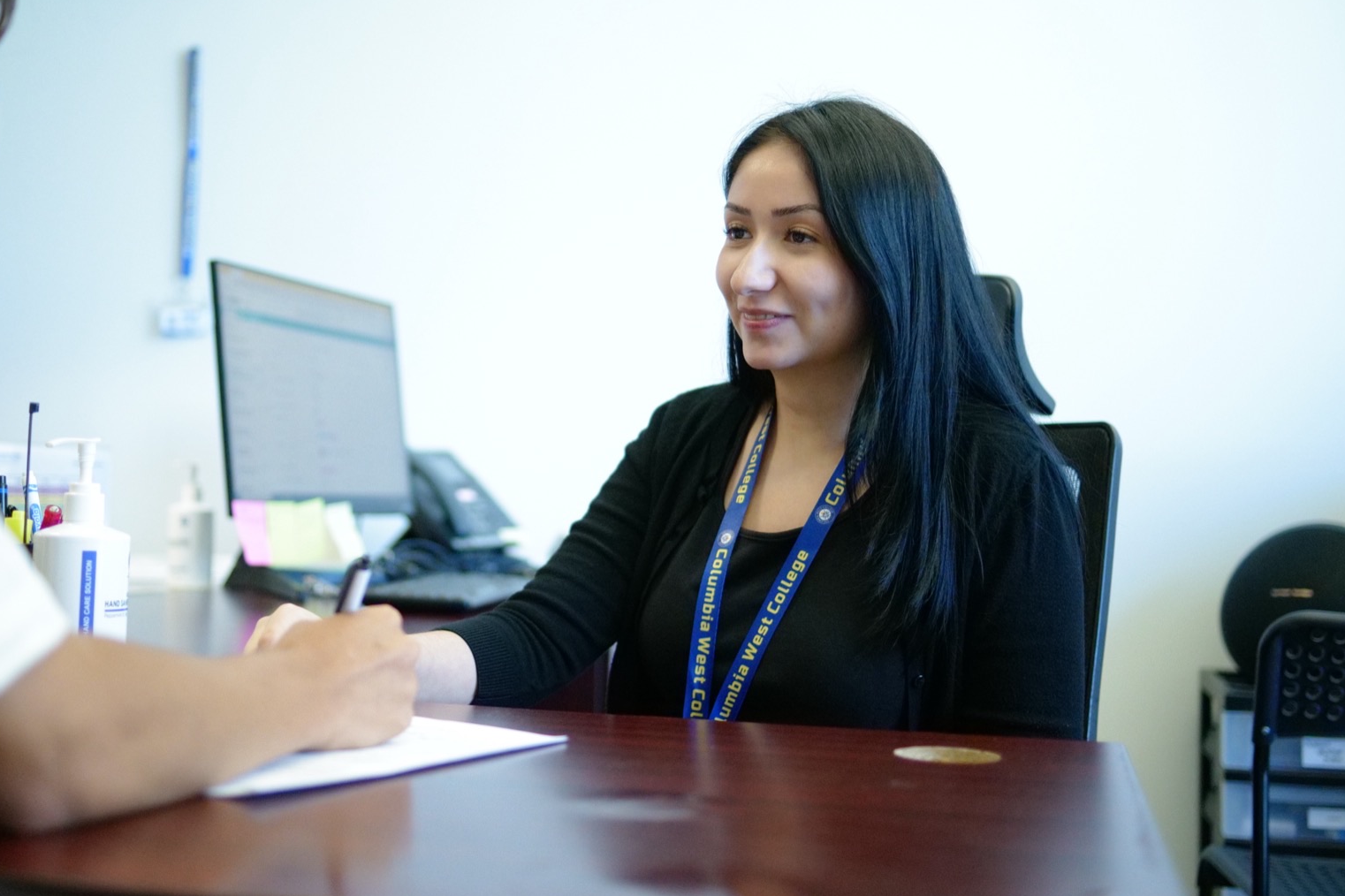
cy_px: 365
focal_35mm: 46
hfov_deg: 42.5
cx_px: 513
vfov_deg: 29.2
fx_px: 1718
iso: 16000
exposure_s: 1/1000
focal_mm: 35
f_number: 2
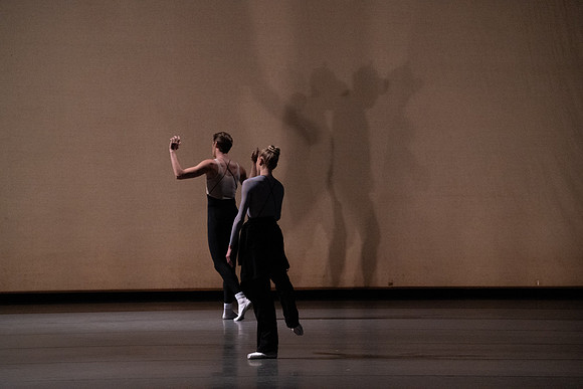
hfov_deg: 10.4
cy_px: 194
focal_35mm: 197
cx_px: 292
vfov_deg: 7.0
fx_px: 3191
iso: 12800
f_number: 6.3
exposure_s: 1/500
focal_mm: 197
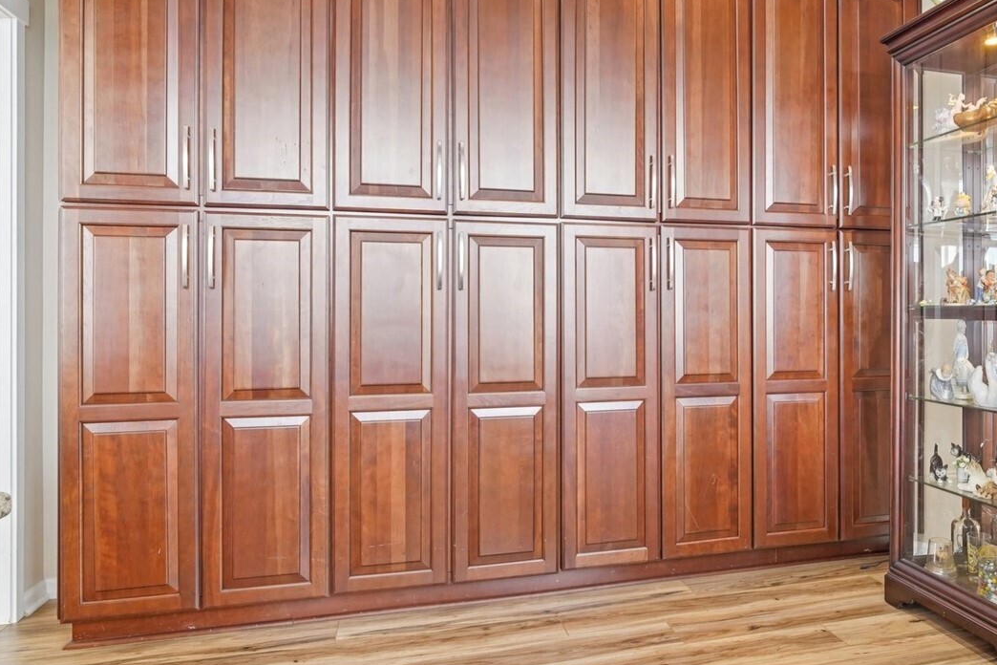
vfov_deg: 49.5
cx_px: 631
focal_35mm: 26
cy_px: 321
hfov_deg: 68.2
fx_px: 720
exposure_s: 1/40
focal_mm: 16
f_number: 8
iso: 1600
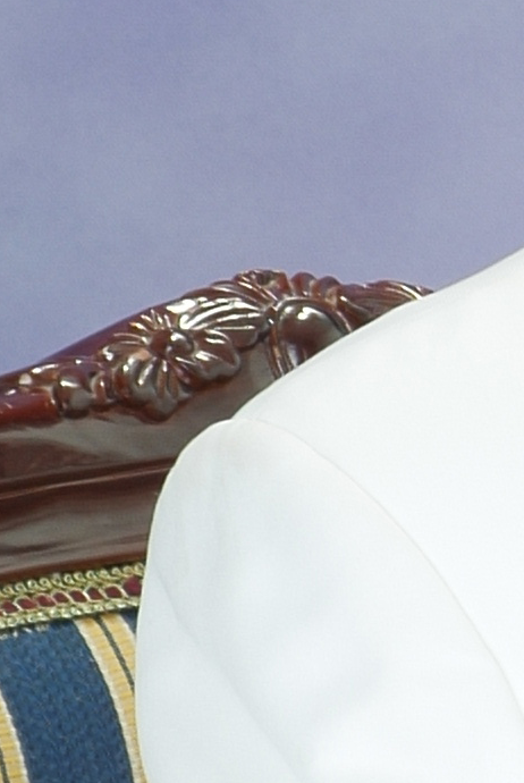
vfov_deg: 3.5
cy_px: 968
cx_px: 1322
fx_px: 12886
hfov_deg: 2.3
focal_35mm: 592
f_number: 13
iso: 100
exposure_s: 1/90
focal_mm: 64
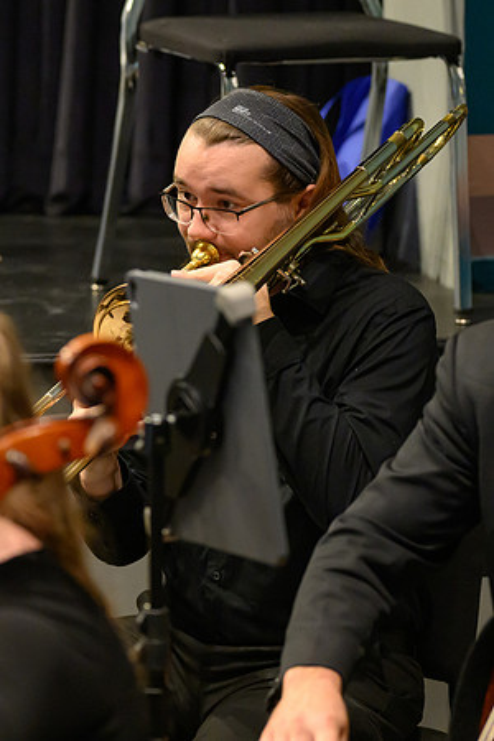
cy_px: 320
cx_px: 173
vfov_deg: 13.0
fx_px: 3247
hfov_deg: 8.7
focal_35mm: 158
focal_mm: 89
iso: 3600
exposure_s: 1/200
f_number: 2.7
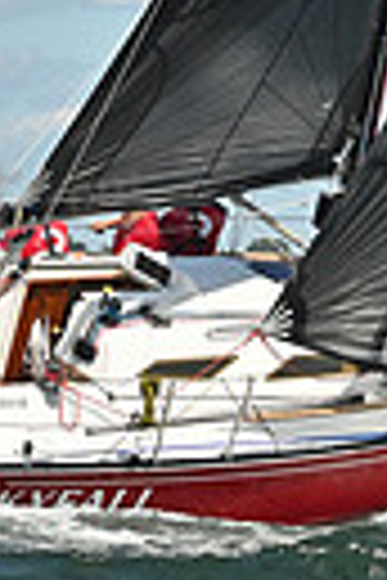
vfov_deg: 6.4
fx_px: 5079
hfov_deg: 4.4
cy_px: -504
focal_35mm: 315
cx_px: 376
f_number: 8
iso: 250
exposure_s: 1/1250
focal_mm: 70
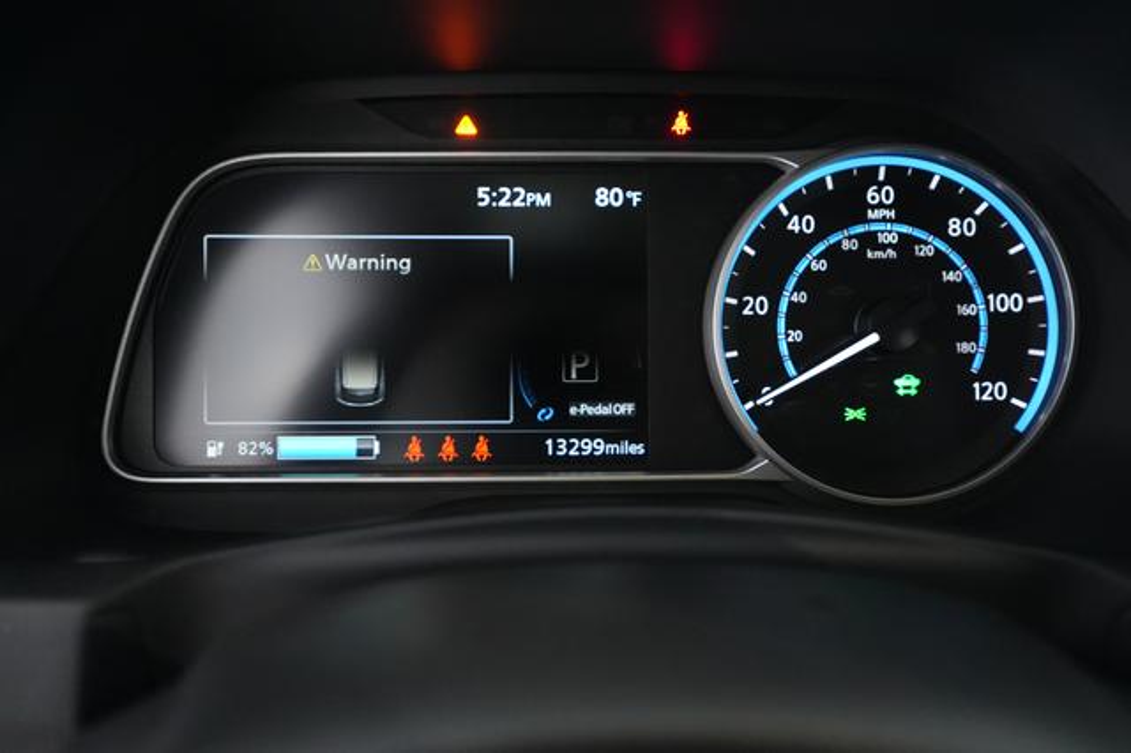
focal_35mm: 28
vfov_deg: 46.4
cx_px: 566
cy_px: 376
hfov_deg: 65.5
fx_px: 879
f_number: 2.8
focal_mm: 28
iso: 12800
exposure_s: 1/250
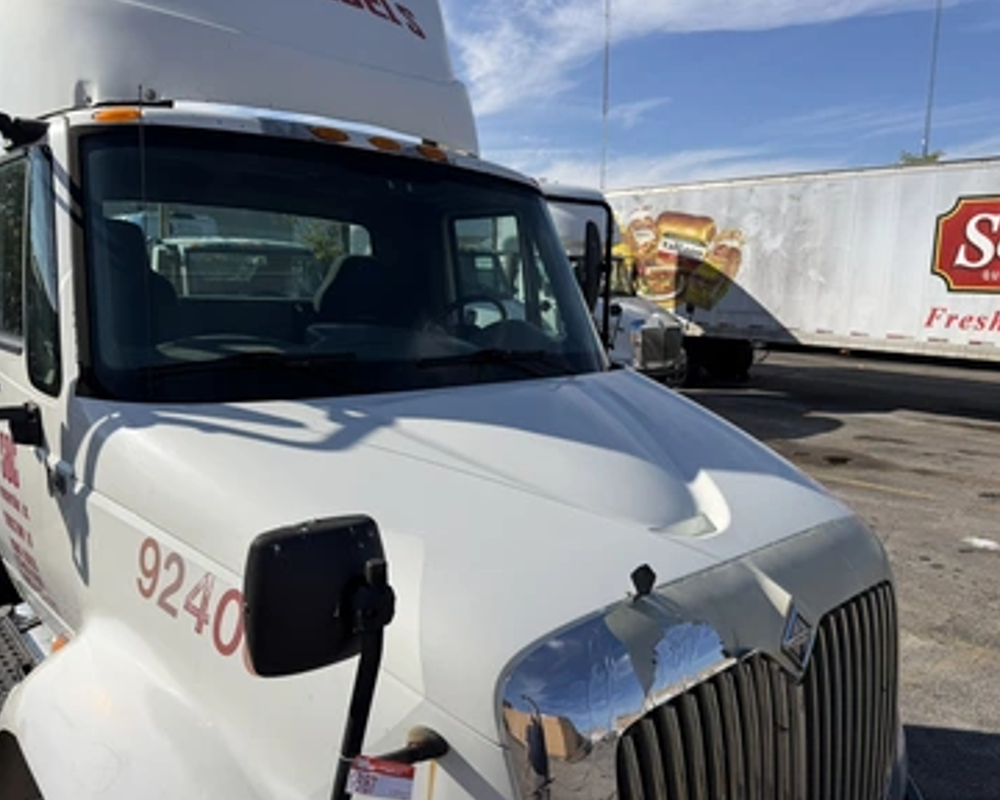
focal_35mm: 26
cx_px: 492
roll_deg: -0.6
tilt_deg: -6.3
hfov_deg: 66.0
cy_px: 411
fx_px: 769
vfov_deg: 54.9
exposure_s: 1/6711
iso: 80
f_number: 1.78
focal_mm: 6.76
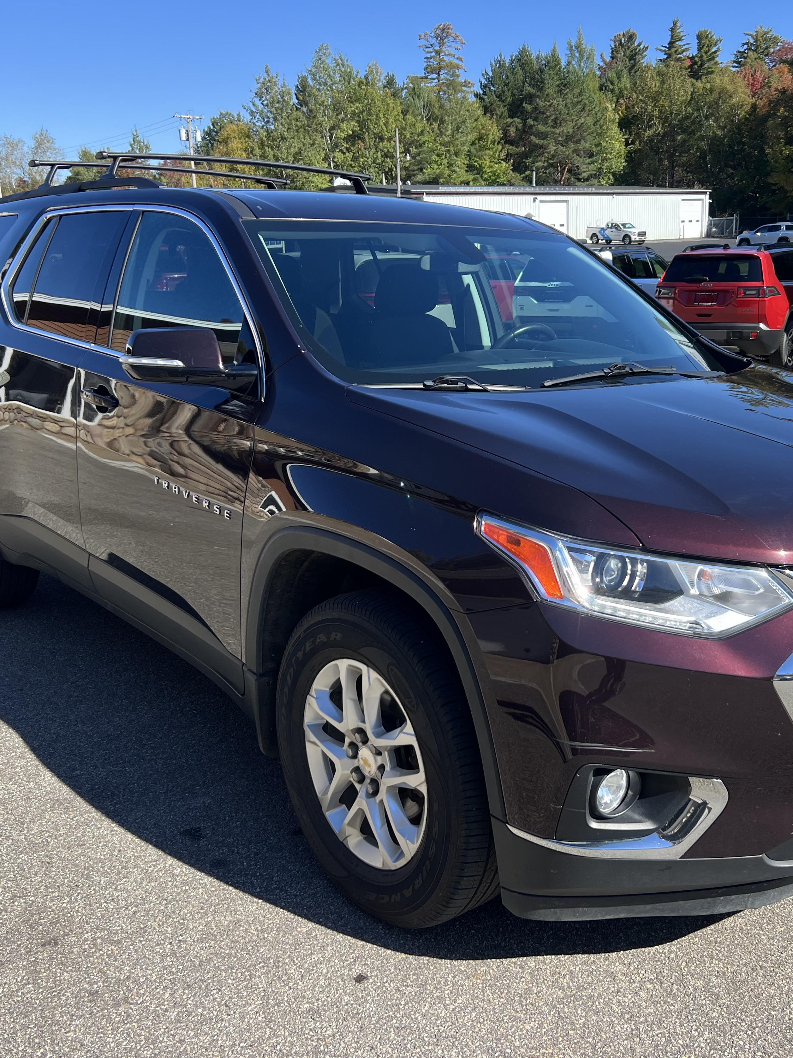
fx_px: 1069
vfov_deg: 52.6
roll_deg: +1.1
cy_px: 525
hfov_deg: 40.4
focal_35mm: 35
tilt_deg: -16.1
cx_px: 495
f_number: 1.5
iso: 50
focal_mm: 5.7
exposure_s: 1/1468
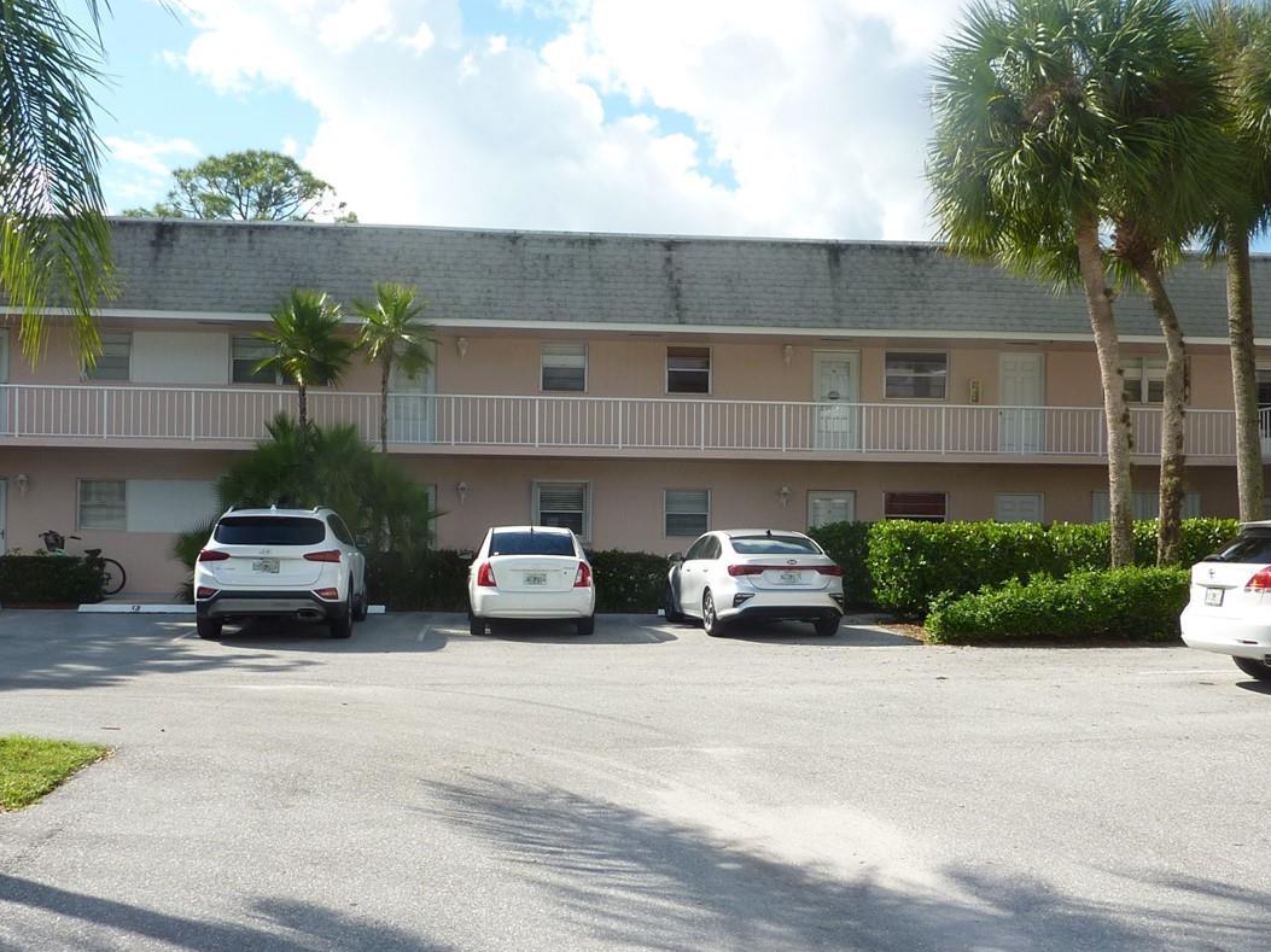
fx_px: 1395
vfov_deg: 37.6
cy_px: 539
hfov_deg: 49.0
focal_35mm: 38
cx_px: 647
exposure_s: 1/400
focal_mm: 4.1
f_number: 4
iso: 80
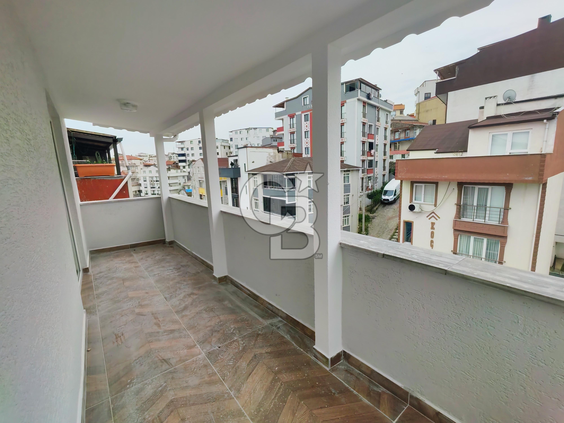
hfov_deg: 94.5
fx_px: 261
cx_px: 282
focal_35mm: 16
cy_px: 212
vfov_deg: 78.1
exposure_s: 1/700
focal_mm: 1.96
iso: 50
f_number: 2.2
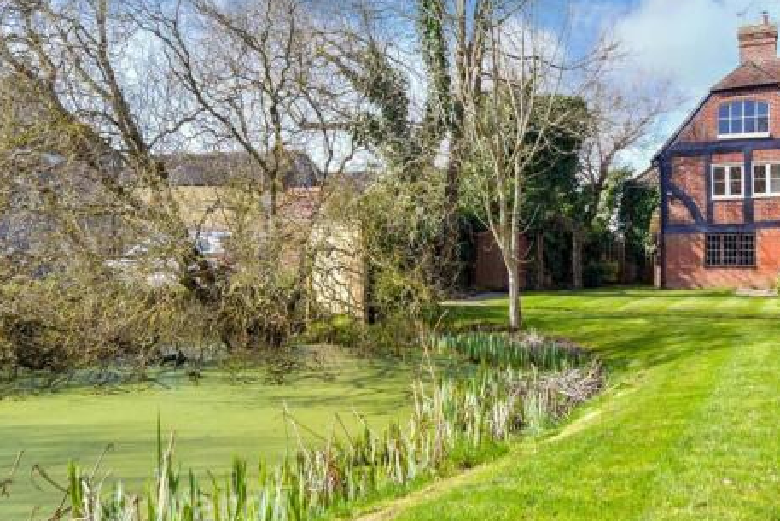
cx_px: 462
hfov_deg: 45.2
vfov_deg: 31.2
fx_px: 932
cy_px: 250
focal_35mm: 43
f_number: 8
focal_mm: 20
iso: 160
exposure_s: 1/125
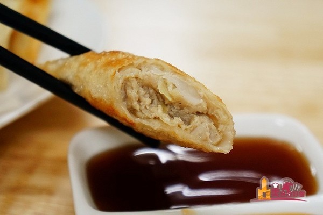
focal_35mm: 81
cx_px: 162
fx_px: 727
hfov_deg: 25.1
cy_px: 108
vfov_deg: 16.9
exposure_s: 1/100
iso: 2500
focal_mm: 54
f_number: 5.6
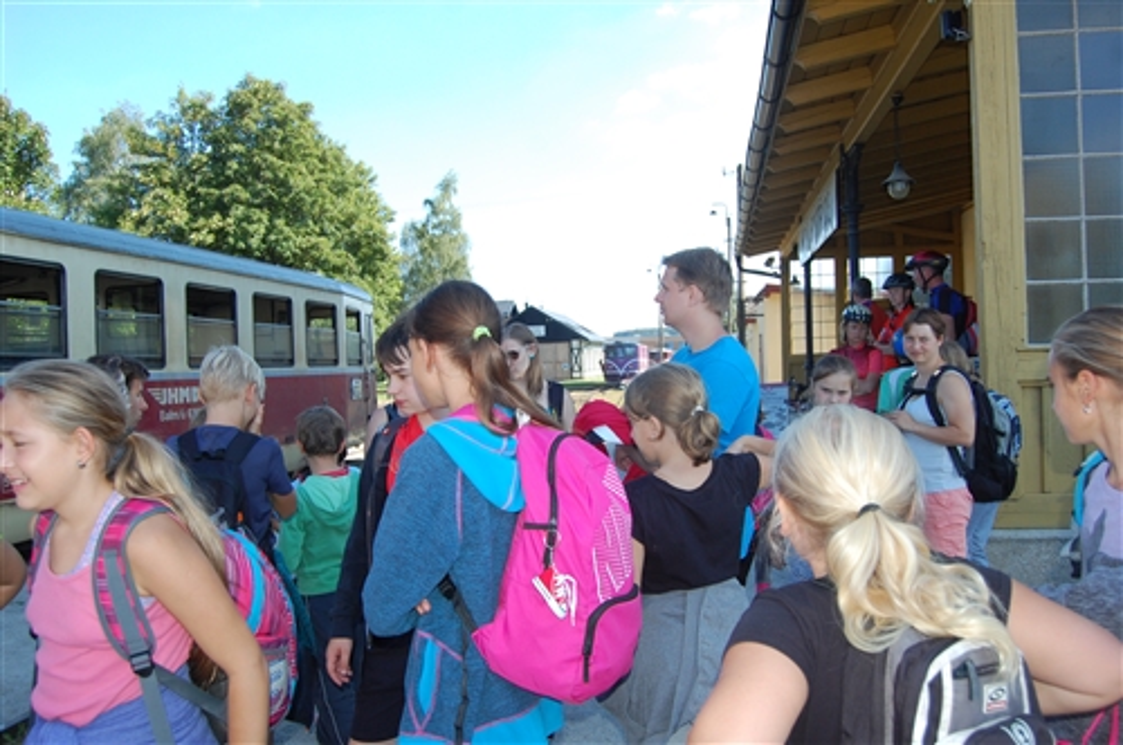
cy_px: 372
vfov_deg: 45.6
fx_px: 888
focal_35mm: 28
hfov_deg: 64.6
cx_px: 562
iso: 400
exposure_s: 1/500
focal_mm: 19
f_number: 5.6
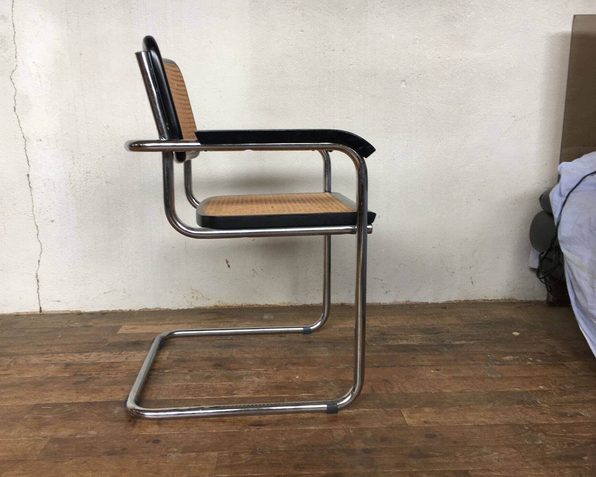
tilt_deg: -10.2
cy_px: 235
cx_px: 284
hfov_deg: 57.2
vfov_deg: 47.1
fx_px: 547
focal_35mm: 31
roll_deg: +0.9
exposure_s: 1/50
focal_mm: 4.15
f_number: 2.2
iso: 32
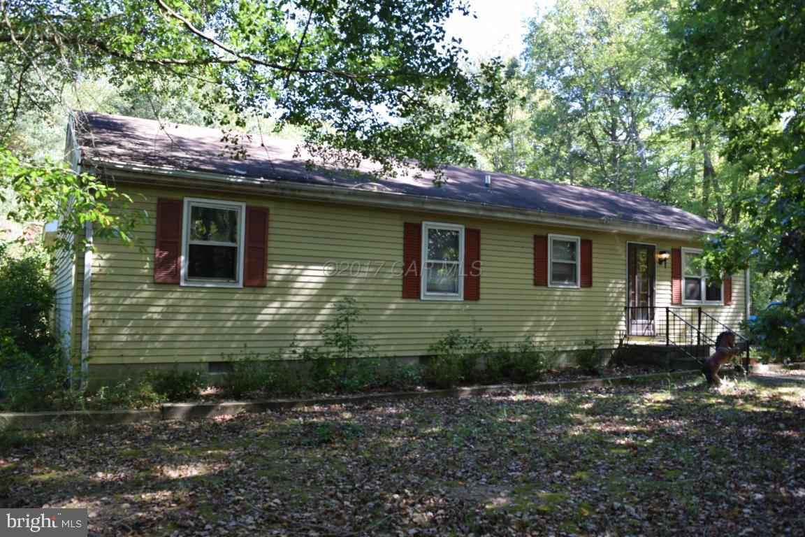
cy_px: 268
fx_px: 604
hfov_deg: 67.4
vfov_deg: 47.9
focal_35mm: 27
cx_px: 402
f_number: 5.6
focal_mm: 18
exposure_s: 1/125
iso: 400
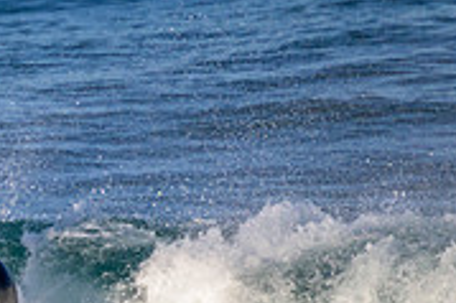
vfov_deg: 0.5
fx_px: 32827
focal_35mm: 2594
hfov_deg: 0.8
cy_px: 373
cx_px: -173
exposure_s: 1/2000
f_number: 11
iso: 1800
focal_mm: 800
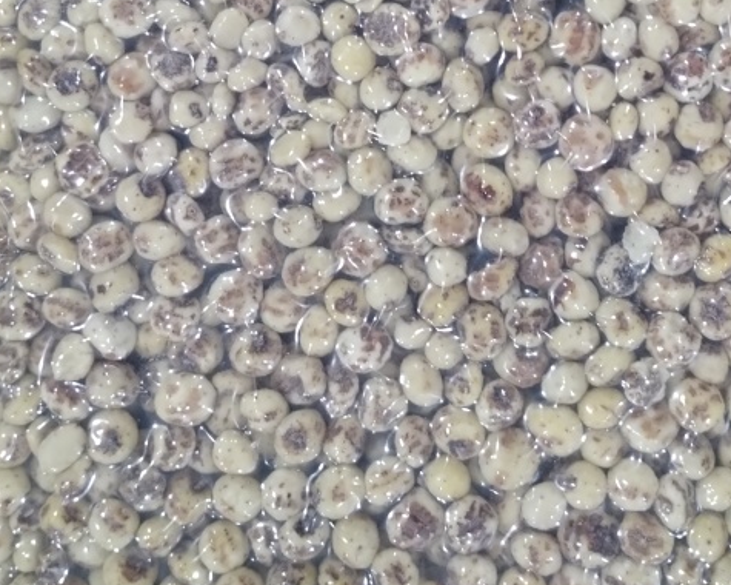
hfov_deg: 32.8
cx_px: 474
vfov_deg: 25.7
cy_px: 44
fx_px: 1233
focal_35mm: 57
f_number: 1.8
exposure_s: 1/33.3
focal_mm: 4.26
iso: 927
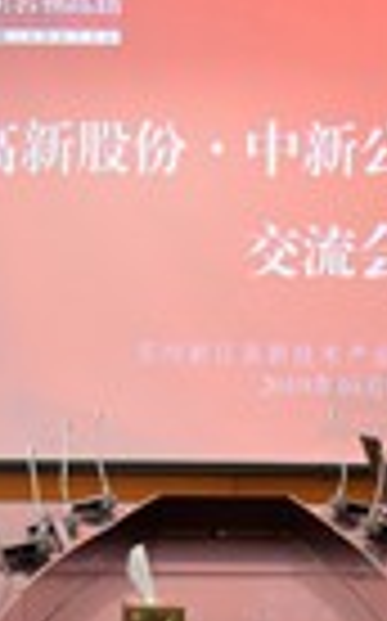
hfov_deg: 5.3
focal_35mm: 249
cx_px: 122
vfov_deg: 8.4
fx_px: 4211
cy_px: 461
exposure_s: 1/60
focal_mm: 48
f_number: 4
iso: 450
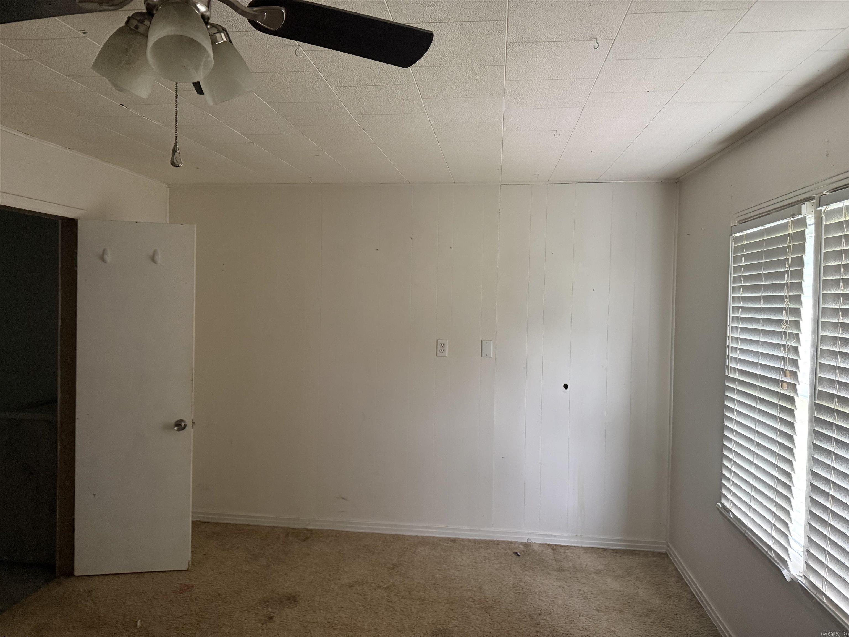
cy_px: 318
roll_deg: -0.3
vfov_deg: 56.8
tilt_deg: -1.2
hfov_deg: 71.6
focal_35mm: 24
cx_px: 424
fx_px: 589
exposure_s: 1/60
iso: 400
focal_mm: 6.76
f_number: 1.78
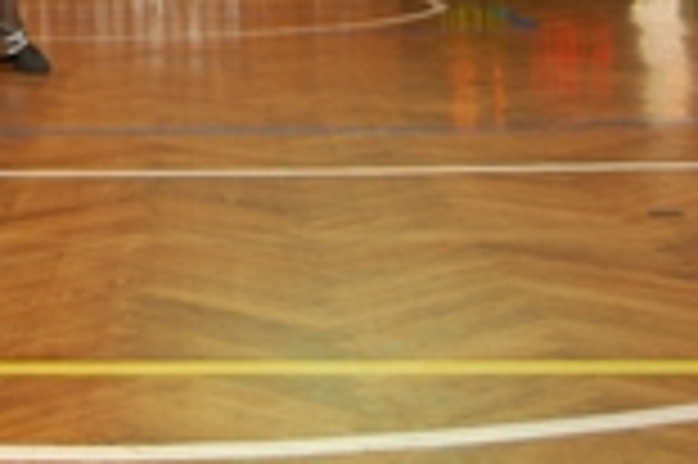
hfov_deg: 19.5
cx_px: -189
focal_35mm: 97
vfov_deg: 13.2
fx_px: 1879
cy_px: -261
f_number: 3.8
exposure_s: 1/60
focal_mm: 20
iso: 400
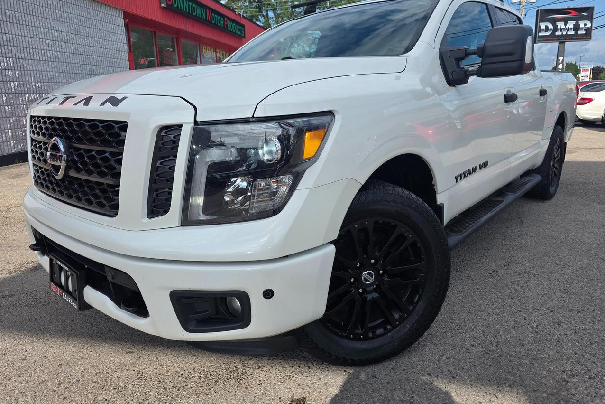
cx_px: 303
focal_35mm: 24
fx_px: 403
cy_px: 188
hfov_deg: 73.7
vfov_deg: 53.1
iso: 80
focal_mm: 6.3
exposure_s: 1/5017
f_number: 1.7
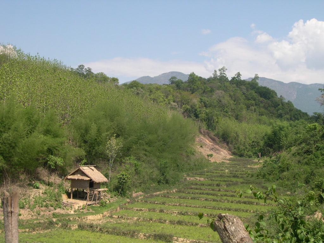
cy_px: 122
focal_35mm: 47
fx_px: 440
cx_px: 162
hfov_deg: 40.4
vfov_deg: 30.9
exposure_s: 1/130
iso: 100
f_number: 8.4
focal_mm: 10.1
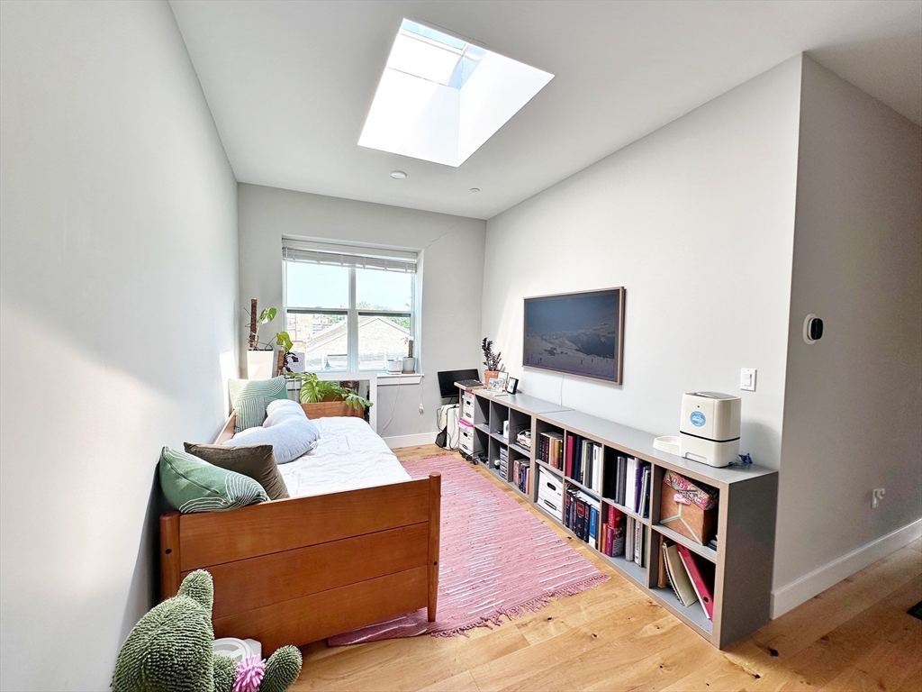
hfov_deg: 102.1
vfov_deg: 85.7
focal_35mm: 14
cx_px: 461
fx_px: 373
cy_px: 346
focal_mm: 2.22
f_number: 2.2
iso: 40
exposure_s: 1/160
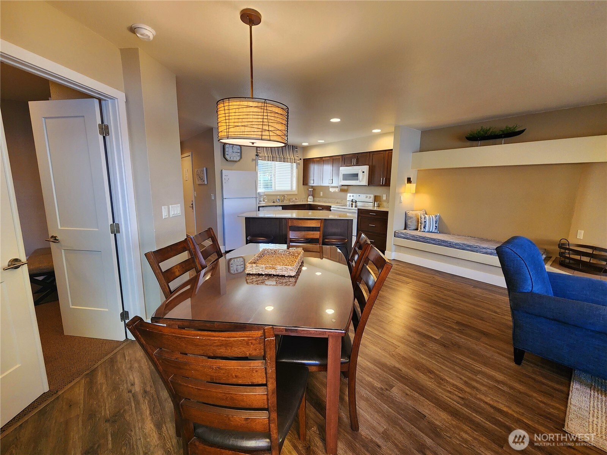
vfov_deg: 89.9
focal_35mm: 13
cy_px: 228
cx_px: 304
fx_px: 228
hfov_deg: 106.2
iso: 200
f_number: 2.2
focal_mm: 2.2
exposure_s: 1/60.2
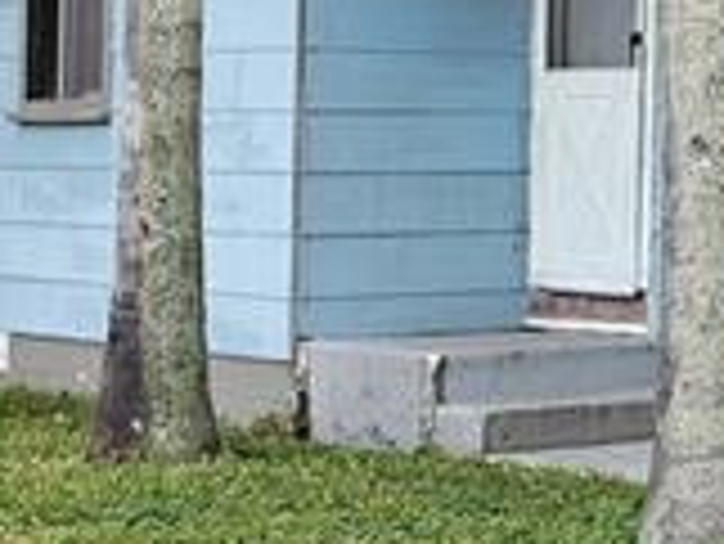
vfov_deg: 10.1
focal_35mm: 146
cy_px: 31
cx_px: 1943
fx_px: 3056
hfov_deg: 10.7
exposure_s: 1/180
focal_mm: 6.3
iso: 16
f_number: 1.7
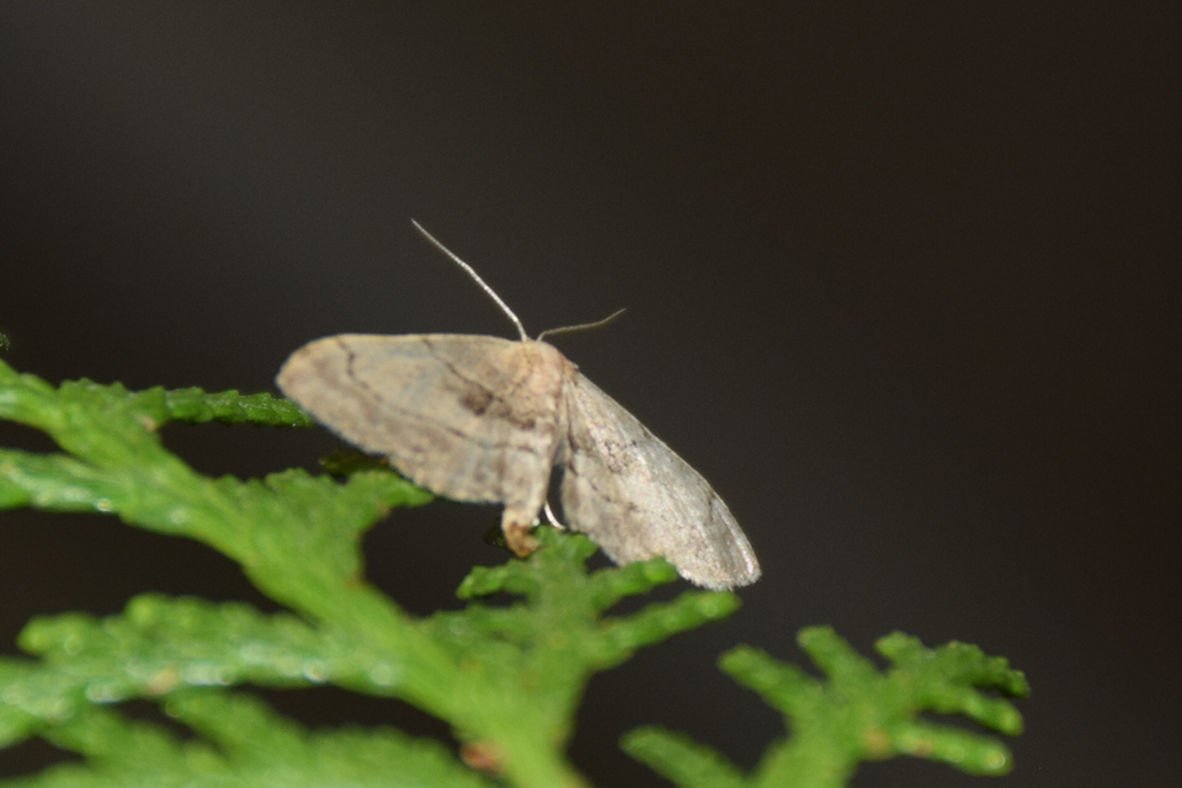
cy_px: 394
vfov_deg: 6.5
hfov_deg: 9.8
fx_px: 6894
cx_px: 591
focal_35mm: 210
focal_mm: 140
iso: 320
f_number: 7.1
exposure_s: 1/60
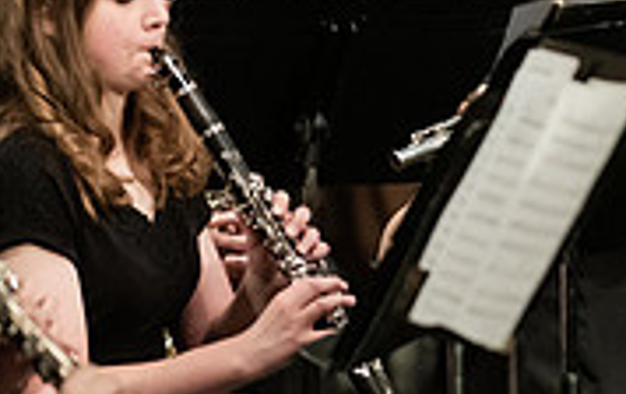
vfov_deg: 1.3
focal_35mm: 994
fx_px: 16990
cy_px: 97
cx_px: 739
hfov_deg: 2.1
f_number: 3.2
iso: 4000
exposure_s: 1/250
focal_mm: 300
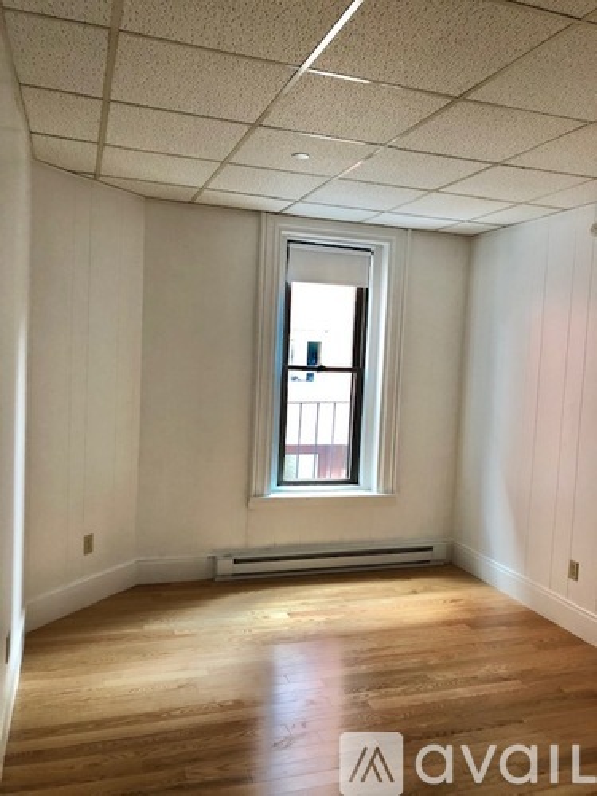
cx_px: 298
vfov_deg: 63.4
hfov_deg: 49.7
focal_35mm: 28
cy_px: 398
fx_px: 644
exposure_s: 1/15
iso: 40
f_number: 1.8
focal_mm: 3.99
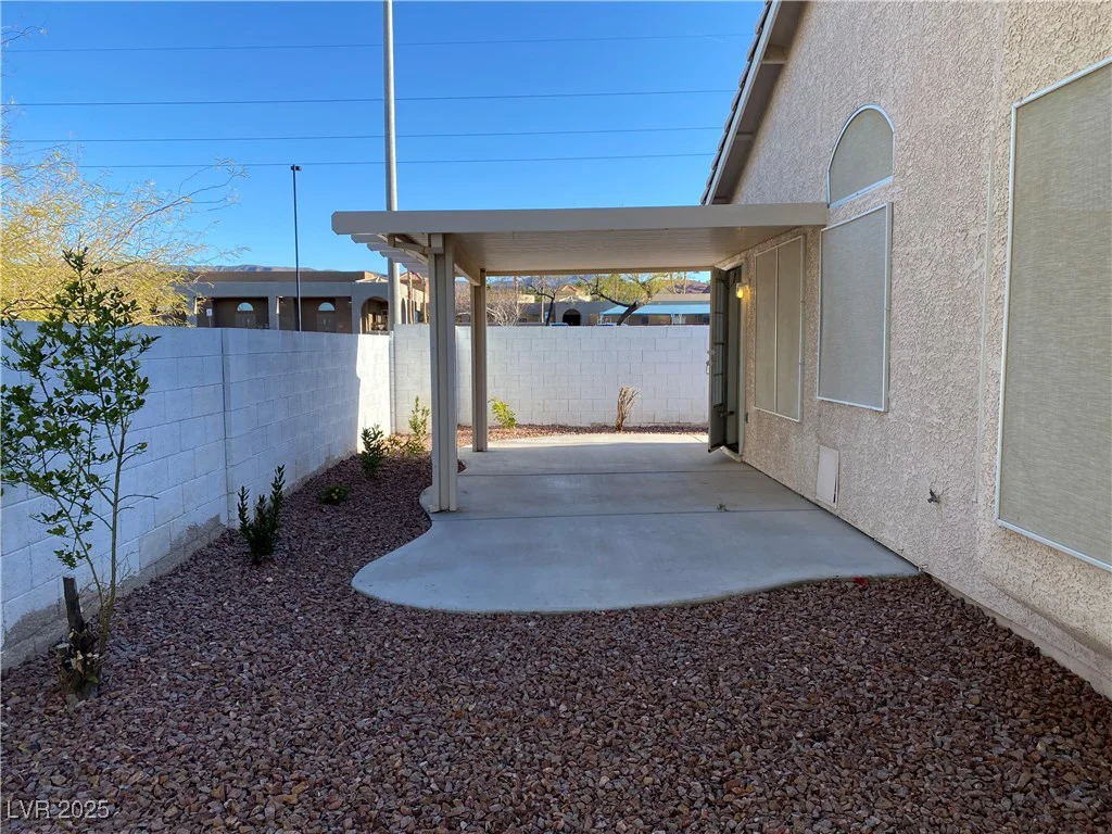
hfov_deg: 67.3
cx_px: 556
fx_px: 835
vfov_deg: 53.1
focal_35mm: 26
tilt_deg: -4.8
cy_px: 417
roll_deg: +0.1
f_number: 1.8
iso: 32
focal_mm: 4.25
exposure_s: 1/999
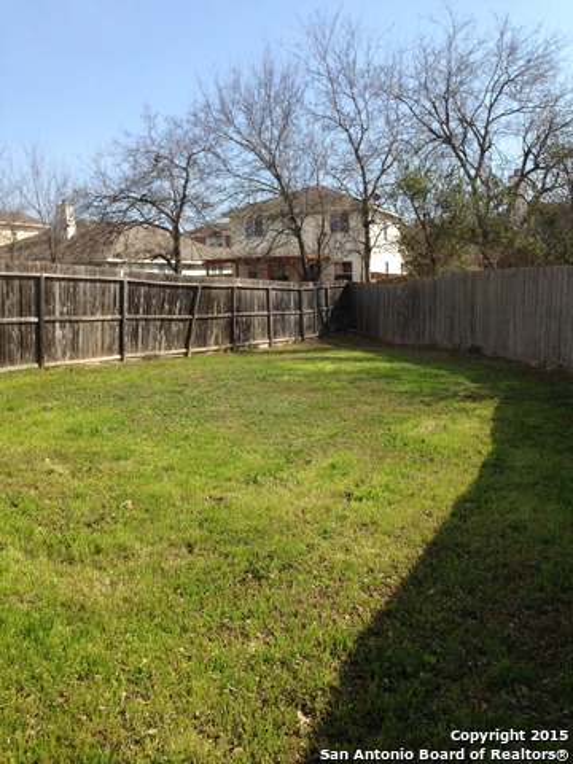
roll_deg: +1.2
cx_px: 286
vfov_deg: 55.4
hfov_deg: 42.9
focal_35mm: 33
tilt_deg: -8.4
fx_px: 728
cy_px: 382
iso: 50
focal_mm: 4.12
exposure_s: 1/1466
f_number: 2.4
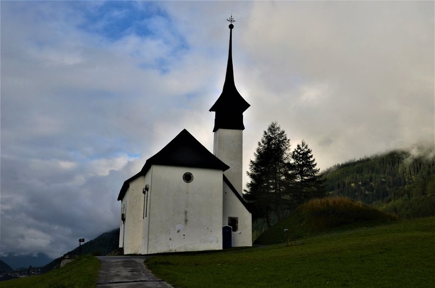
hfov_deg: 39.0
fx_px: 615
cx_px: 218
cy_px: 144
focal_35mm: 51
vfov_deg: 26.4
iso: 320
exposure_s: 1/250
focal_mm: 34
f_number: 10
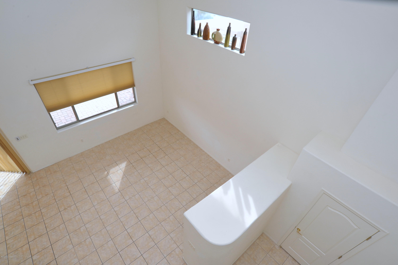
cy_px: 132
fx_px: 199
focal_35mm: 18
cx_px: 199
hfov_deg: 90.0
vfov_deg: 67.3
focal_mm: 18
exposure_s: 1/30
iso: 640
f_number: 13
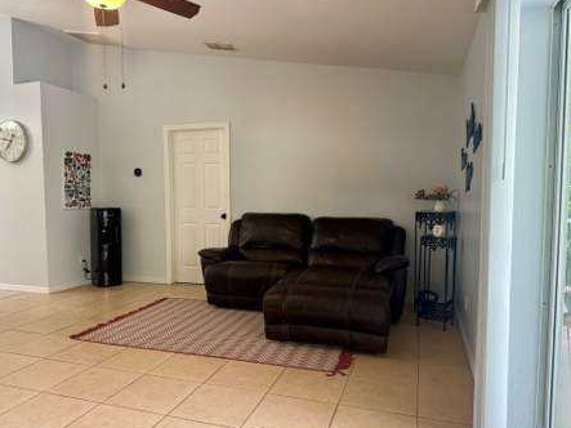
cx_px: 267
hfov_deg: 67.2
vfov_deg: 53.0
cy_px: 224
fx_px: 429
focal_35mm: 26
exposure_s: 1/60
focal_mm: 6.76
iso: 250
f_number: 1.78
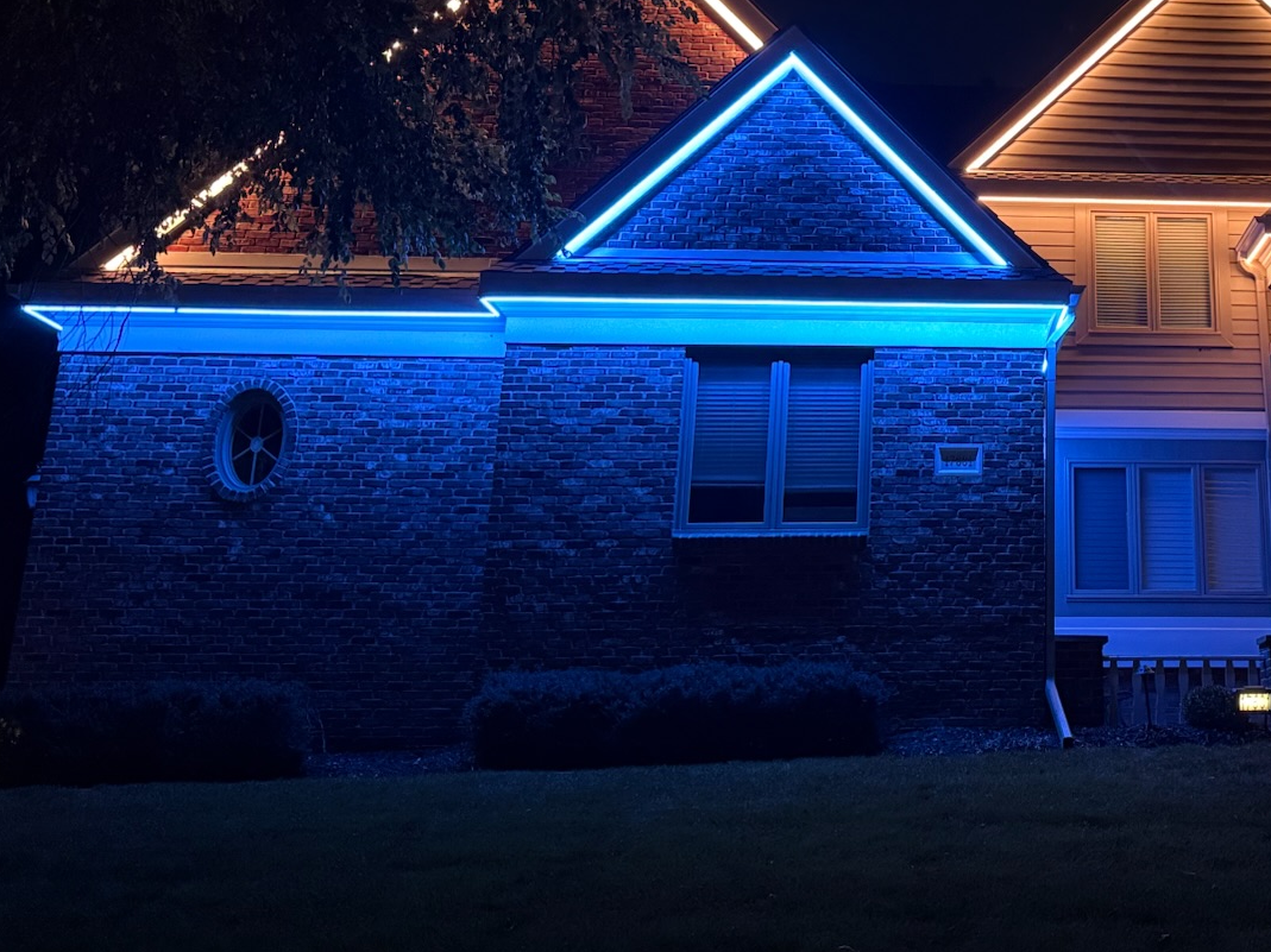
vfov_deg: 30.7
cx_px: 1059
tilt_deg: +18.4
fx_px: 1688
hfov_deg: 39.2
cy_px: 195
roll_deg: +0.1
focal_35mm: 46
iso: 1600
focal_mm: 6.76
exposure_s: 1/25
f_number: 1.78
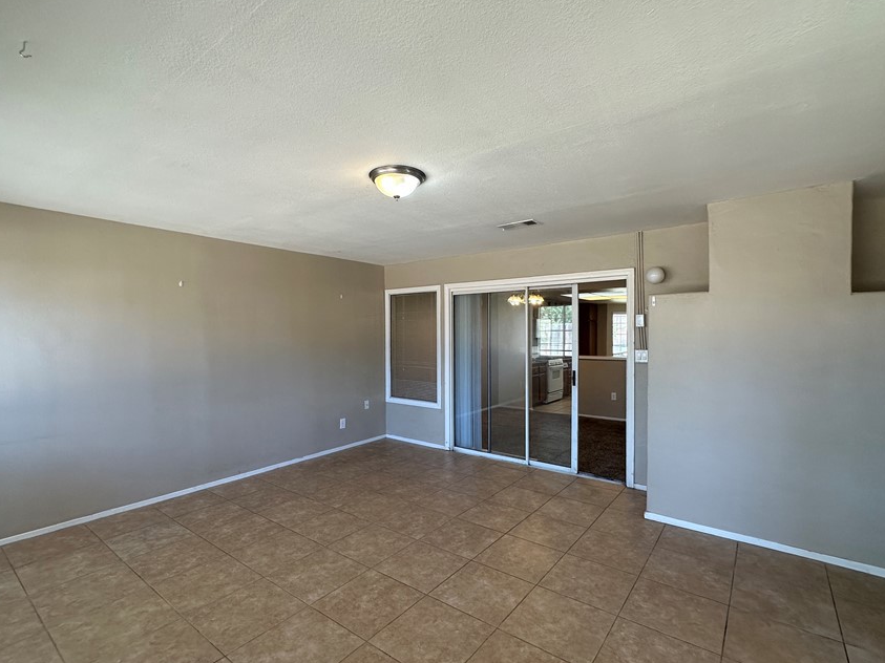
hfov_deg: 91.0
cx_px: 443
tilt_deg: +1.5
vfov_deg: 74.7
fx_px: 435
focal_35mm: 17
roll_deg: +0.6
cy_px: 338
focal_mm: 2.22
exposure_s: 1/120
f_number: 2.2
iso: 125
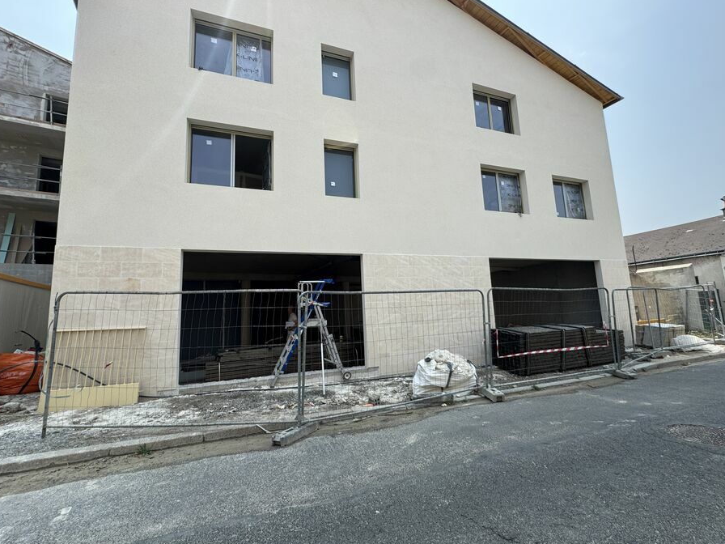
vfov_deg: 81.7
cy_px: 275
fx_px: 314
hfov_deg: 98.1
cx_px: 379
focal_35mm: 15
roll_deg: +3.3
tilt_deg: +7.5
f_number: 2.2
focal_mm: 2.22
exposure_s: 1/858
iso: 50
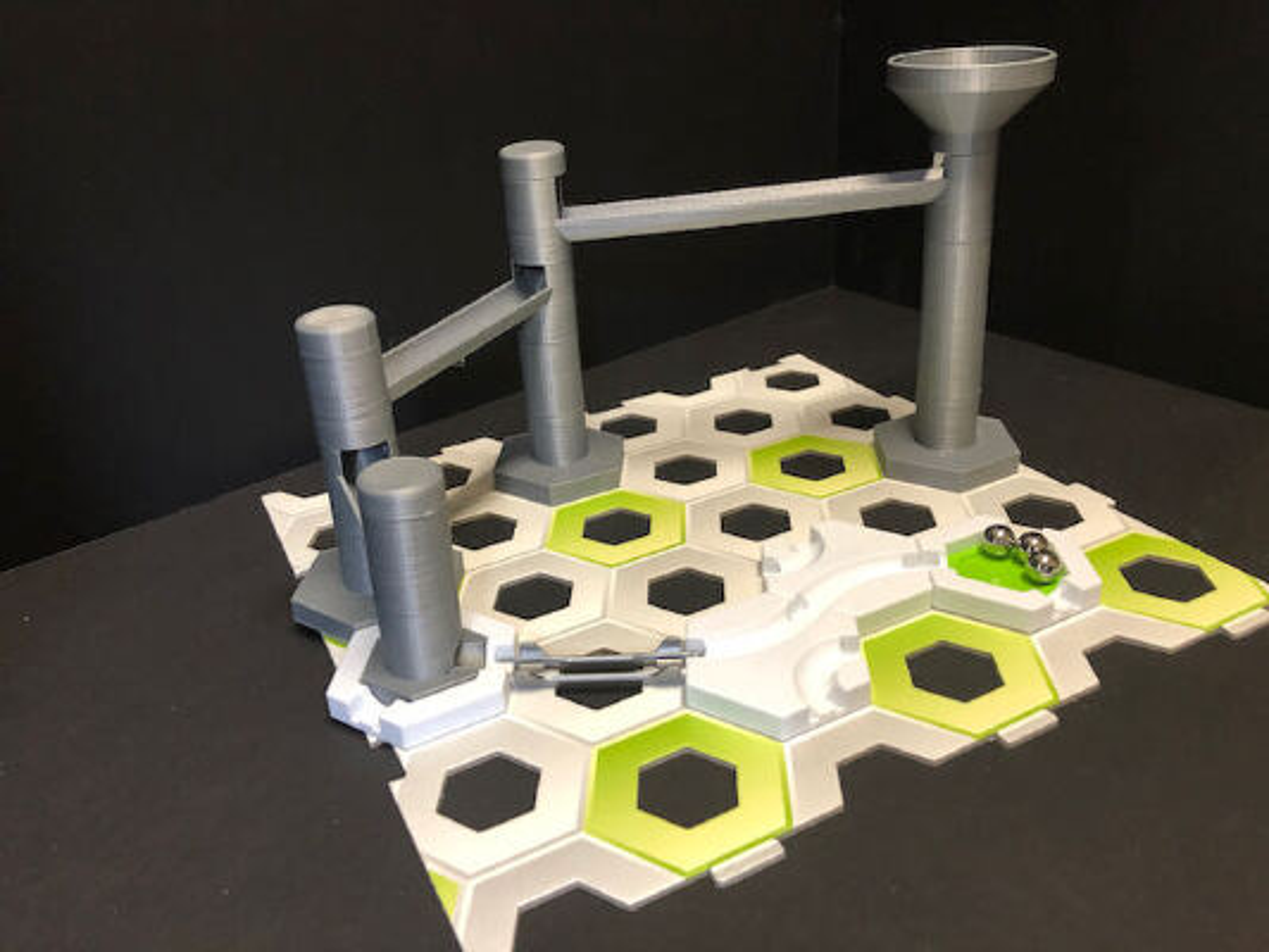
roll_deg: +6.1
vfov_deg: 49.8
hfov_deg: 63.4
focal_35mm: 28
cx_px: 634
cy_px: 476
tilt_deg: -27.3
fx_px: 1027
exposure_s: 1/15
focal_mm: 3.99
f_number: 1.8
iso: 100
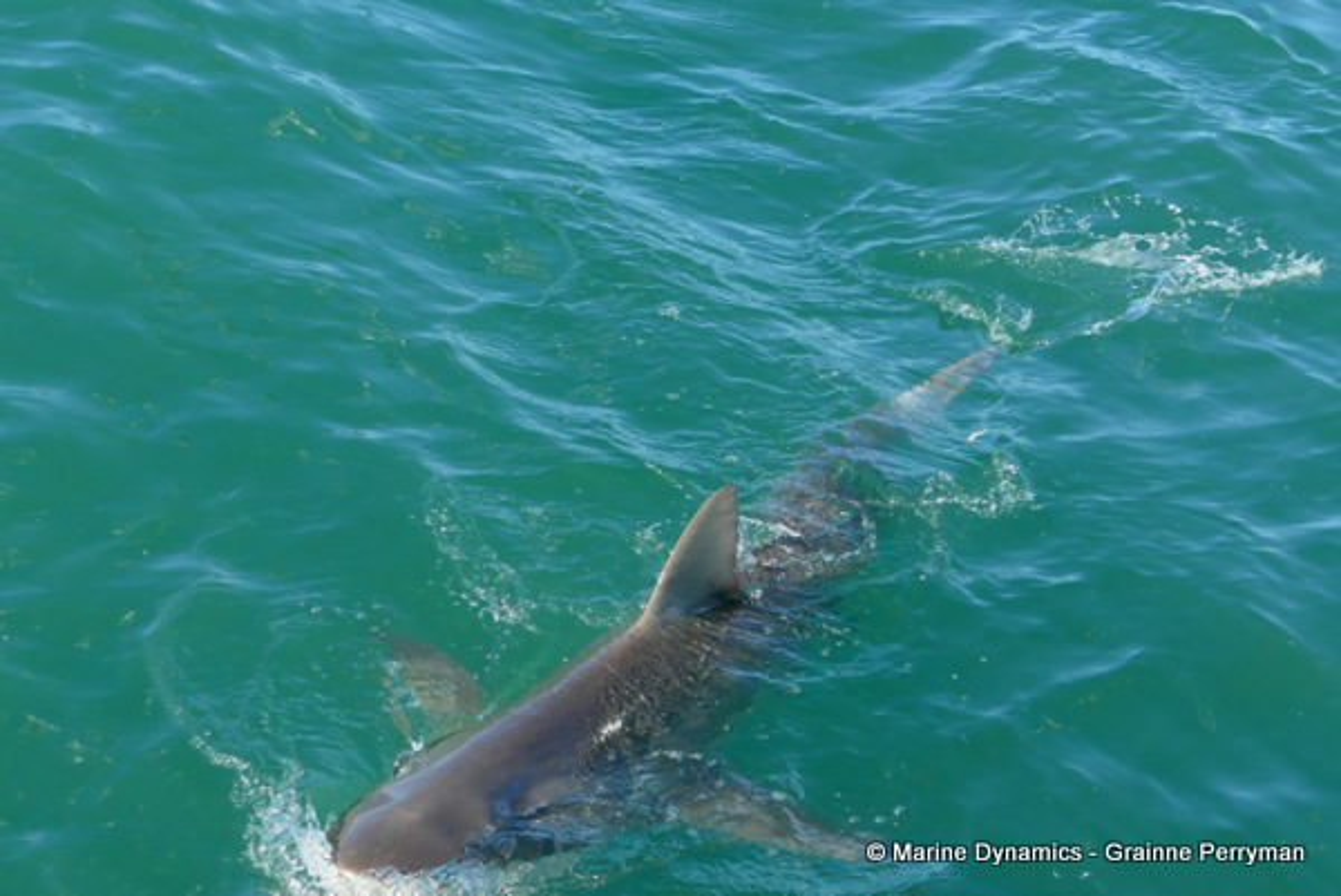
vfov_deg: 32.7
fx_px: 1528
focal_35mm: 41
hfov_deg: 47.4
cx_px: 670
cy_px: 448
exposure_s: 1/1000
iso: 125
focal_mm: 15.02
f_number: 3.2
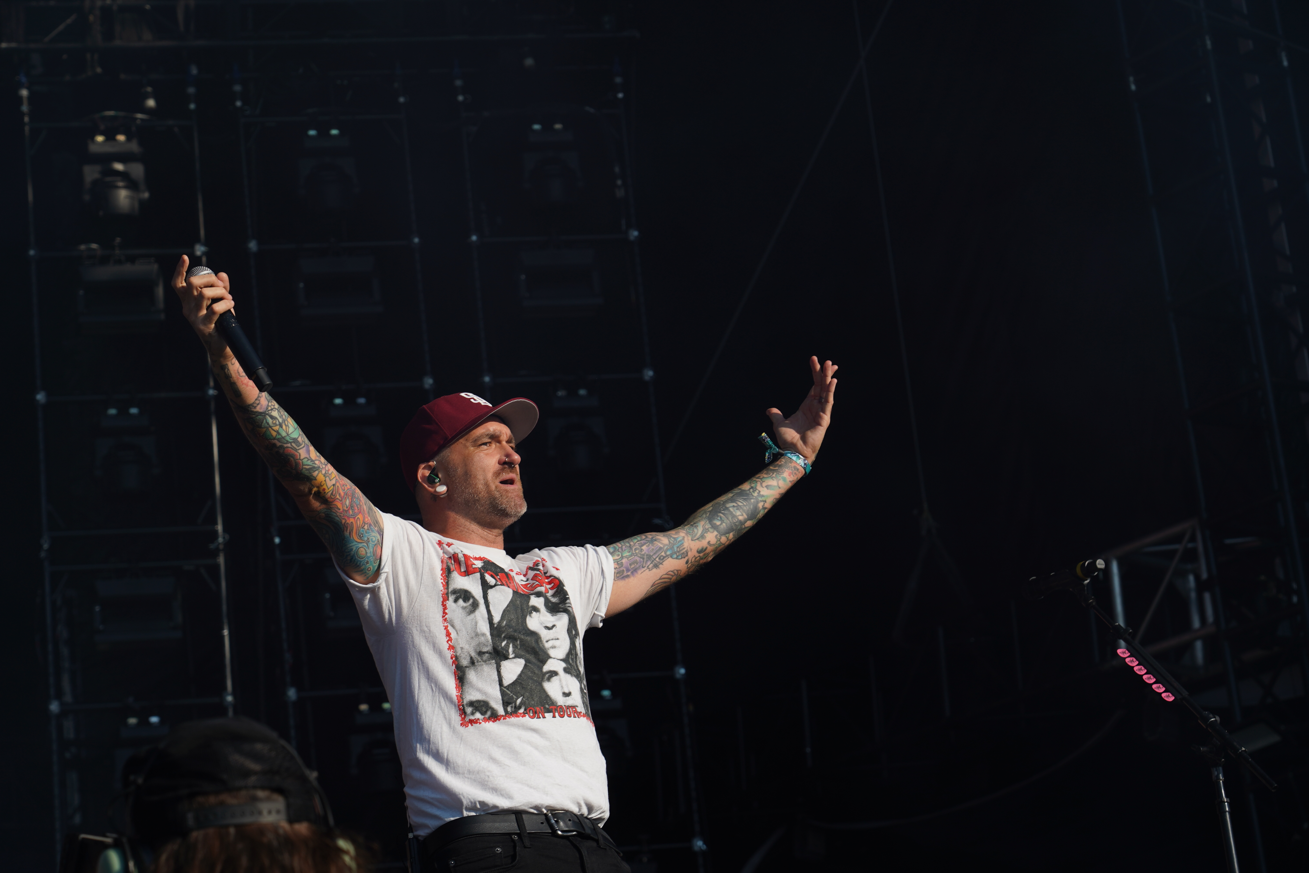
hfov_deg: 19.5
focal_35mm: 105
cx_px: 654
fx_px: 3818
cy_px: 436
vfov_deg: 13.0
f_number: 8
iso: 100
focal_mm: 105
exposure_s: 1/400
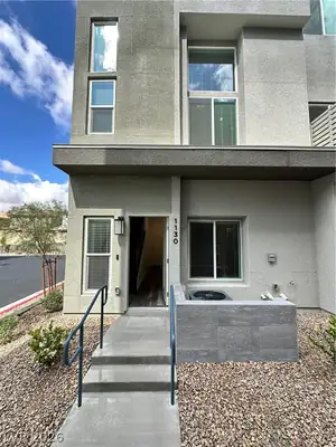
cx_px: 168
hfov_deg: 85.7
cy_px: 224
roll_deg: -0.4
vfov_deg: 102.1
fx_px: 181
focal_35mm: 14
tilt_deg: +6.6
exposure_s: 1/379
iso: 40
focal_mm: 2.22
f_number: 2.2
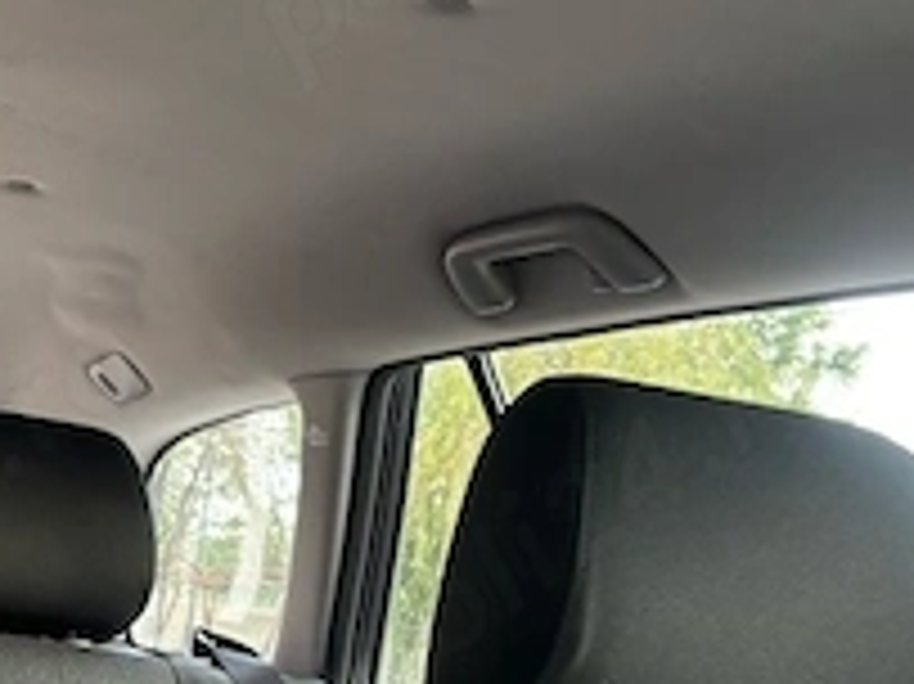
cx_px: 27
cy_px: 567
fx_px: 2032
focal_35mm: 77
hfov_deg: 24.3
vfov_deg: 18.9
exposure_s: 1/60
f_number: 1.6
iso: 64
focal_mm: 5.96
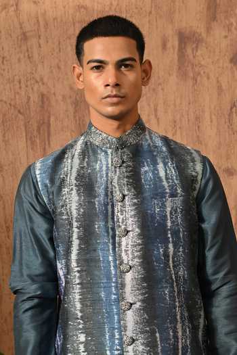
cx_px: 118
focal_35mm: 71
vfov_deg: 28.5
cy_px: 178
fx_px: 701
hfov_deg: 19.2
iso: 250
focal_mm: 71
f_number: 8
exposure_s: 1/100
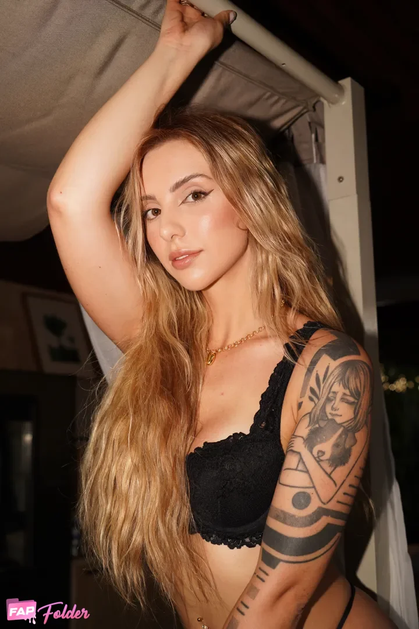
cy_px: 314
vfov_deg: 47.4
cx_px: 210
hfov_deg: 32.6
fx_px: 716
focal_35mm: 41
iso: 160
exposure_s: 1/200
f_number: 5
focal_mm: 41
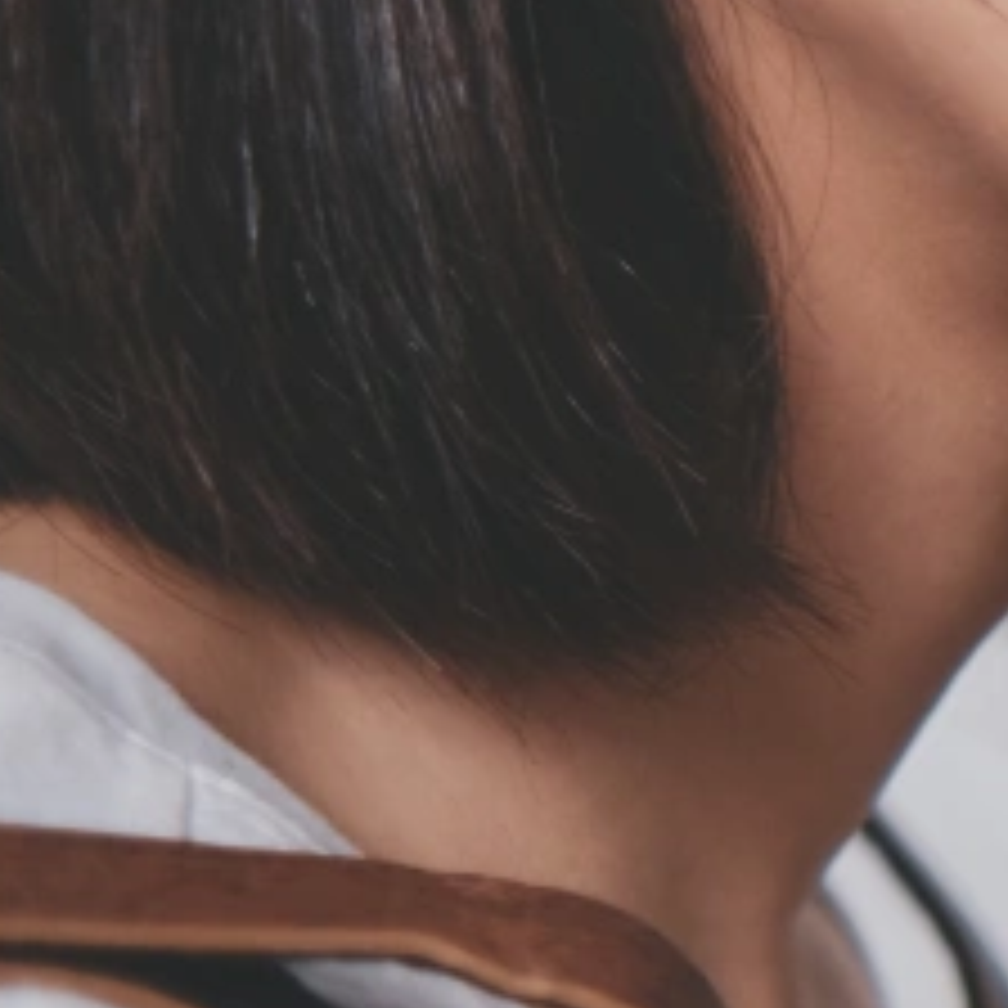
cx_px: 2740
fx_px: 5601
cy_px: 920
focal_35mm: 170
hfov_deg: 8.9
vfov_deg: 10.2
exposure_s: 1/100
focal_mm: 23
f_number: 2
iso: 200
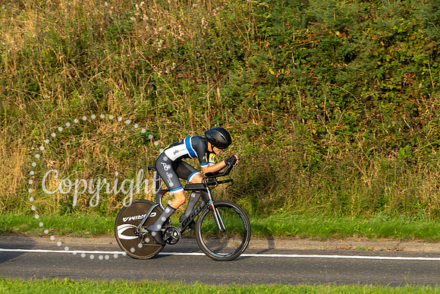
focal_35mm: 314
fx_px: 3842
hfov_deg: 6.6
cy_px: 137
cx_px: 188
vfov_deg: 4.4
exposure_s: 1/1000
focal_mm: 155
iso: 400
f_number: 4
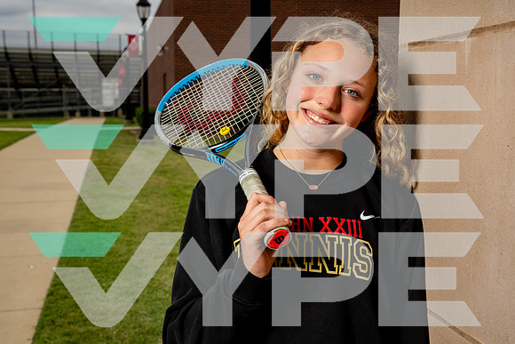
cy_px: 170
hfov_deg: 38.5
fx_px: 738
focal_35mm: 52
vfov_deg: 26.2
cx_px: 253
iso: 50
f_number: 8
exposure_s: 1/250
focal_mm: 50
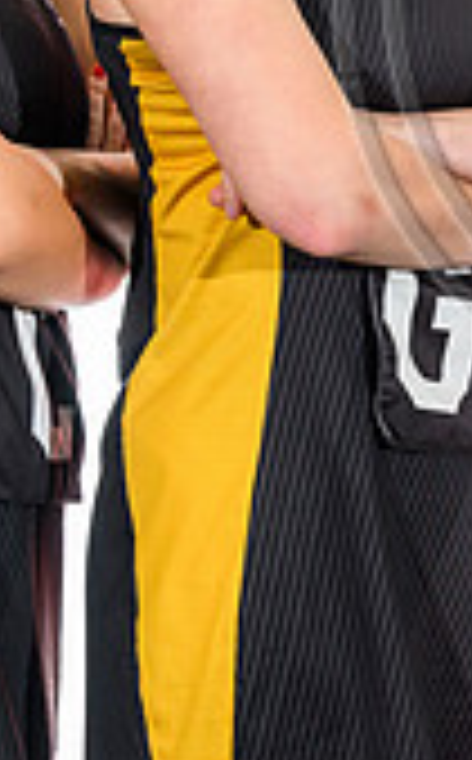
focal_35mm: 413
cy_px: -68
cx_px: 743
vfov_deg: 5.1
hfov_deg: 3.2
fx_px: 8537
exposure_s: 1/160
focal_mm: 110
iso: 320
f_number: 5
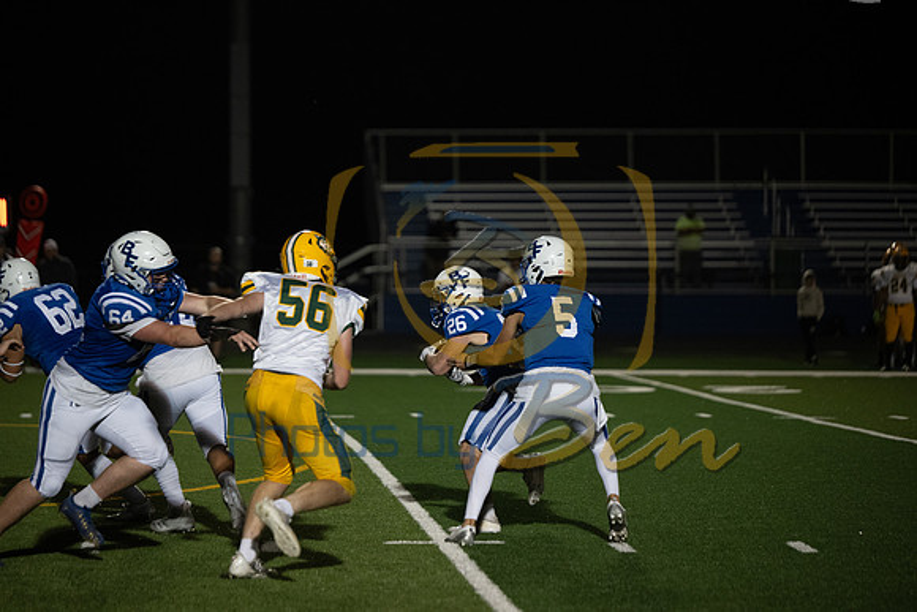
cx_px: 458
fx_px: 3822
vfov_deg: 9.2
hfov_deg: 13.7
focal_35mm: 150
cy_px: 306
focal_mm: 150
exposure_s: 1/1250
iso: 3200
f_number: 2.8
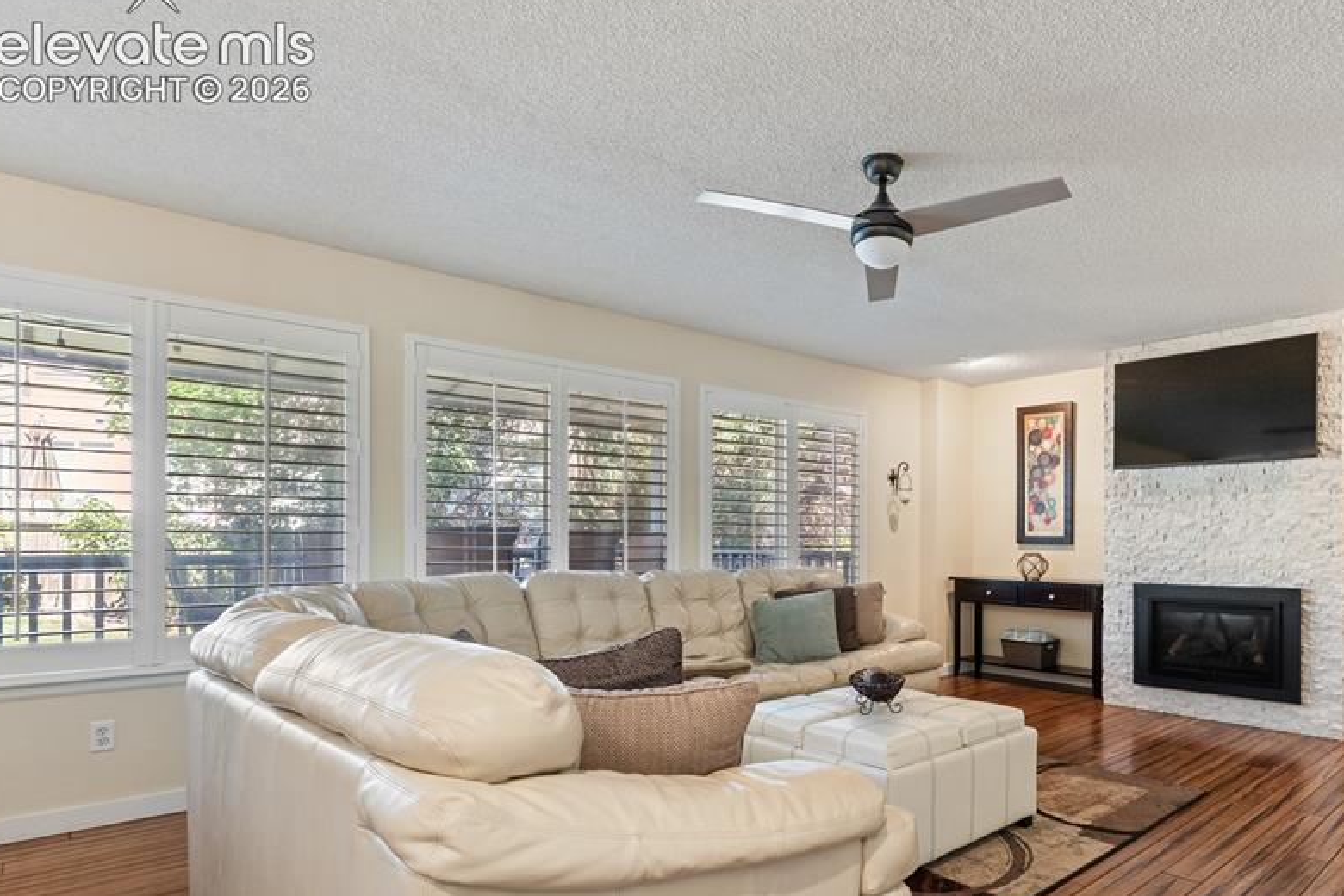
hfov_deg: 78.7
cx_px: 860
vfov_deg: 58.4
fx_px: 794
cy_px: 538
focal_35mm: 21
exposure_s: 1/4
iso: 250
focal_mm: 10.8
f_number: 8
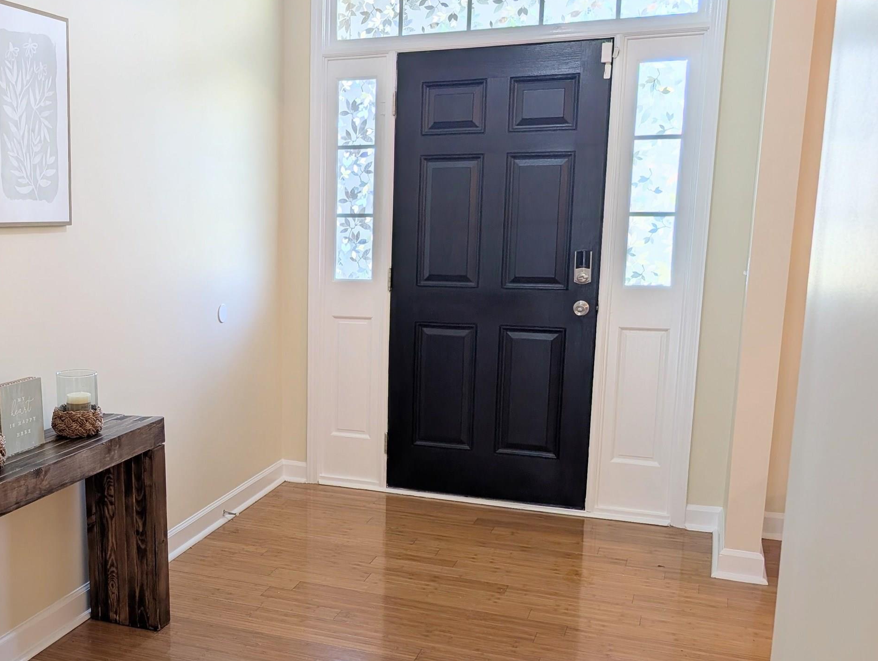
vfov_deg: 36.8
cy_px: 397
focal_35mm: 39
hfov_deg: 45.9
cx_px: 204
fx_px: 991
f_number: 1.68
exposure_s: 1/192
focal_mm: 6.9
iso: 30
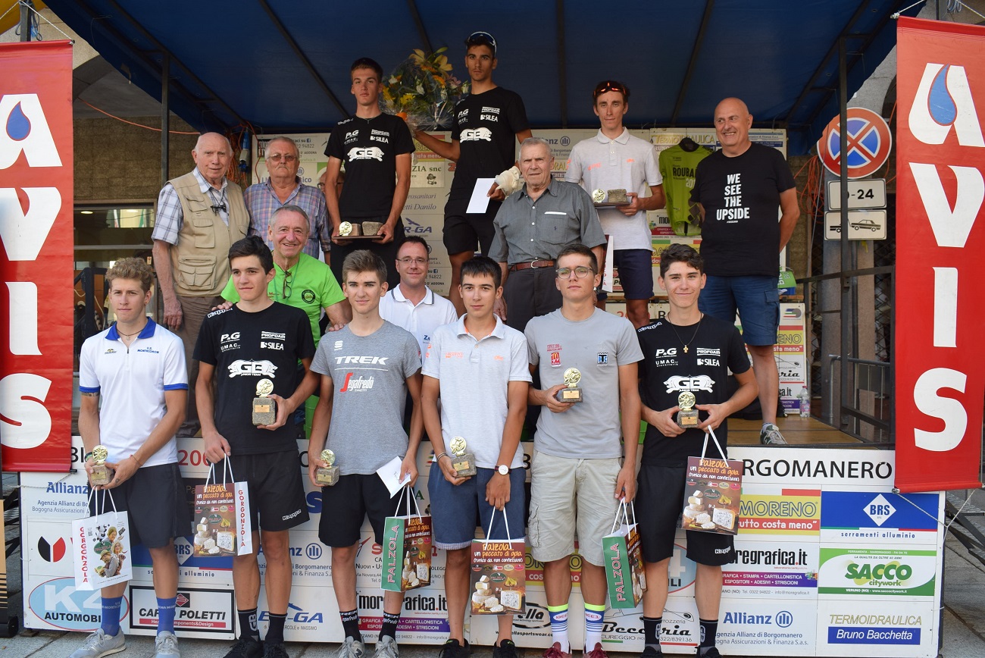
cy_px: 329
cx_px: 492
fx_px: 944
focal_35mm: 34
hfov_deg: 55.1
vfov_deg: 38.4
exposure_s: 1/160
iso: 400
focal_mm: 23
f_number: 6.3
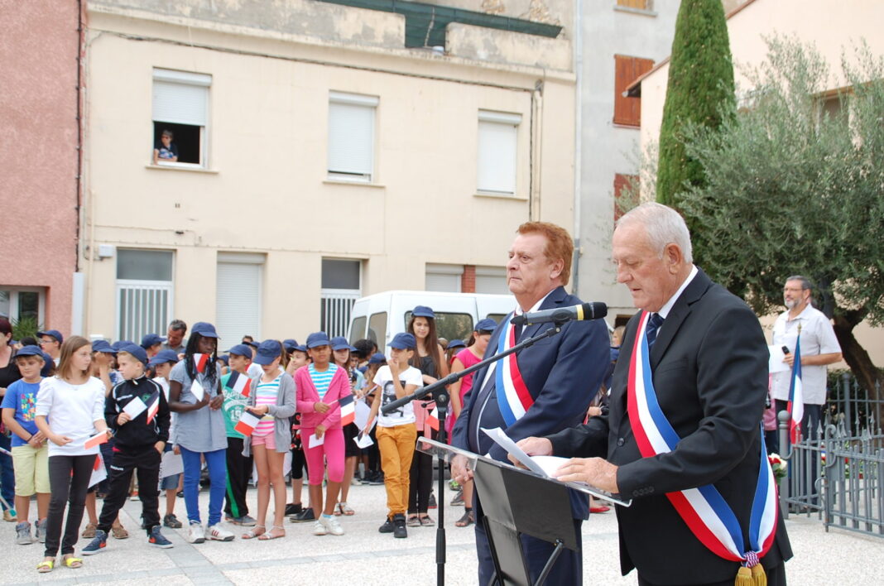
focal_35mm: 48
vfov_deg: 28.0
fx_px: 1177
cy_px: 293
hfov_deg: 41.2
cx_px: 442
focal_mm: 32
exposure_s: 1/200
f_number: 7.1
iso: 200
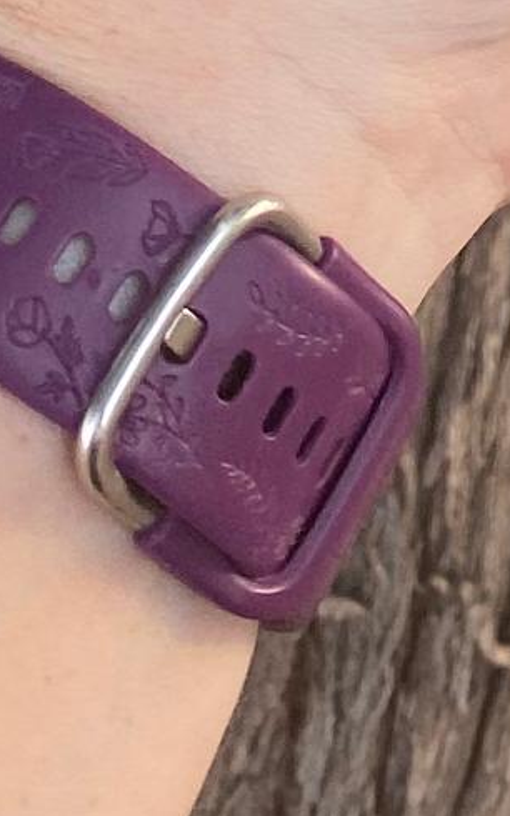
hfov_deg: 8.8
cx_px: 898
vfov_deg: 11.6
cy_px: -1227
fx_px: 3204
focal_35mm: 144
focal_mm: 4.25
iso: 64
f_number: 1.8
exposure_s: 1/122
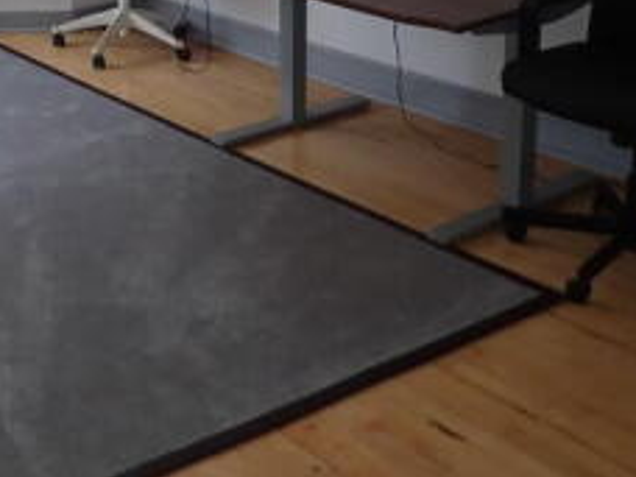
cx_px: -88
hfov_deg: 27.3
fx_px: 1176
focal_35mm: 64
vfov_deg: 21.7
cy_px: -52
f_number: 2
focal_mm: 4.5
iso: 100
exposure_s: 1/100
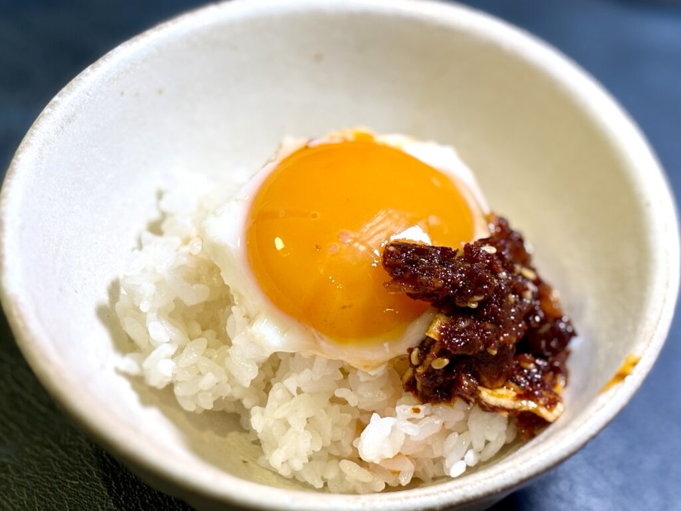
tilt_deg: -51.4
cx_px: 340
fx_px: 1023
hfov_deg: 36.8
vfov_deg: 28.0
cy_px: 256
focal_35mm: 52
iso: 40
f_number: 1.6
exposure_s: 1/100
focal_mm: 5.96
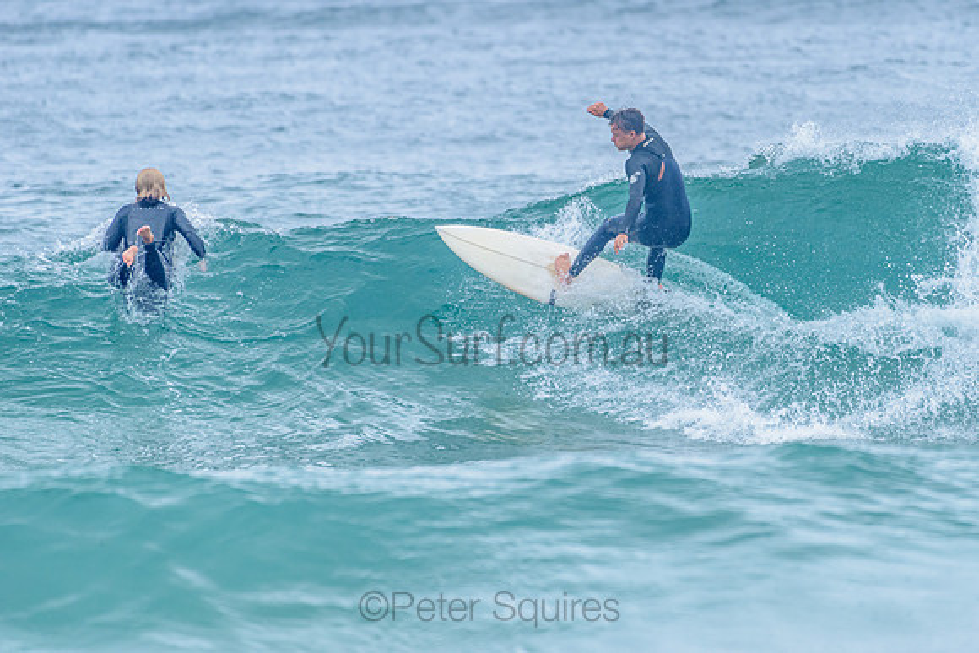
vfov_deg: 2.2
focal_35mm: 628
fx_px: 17075
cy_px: 258
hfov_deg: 3.3
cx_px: 596
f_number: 5.6
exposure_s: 1/2000
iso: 800
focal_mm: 500
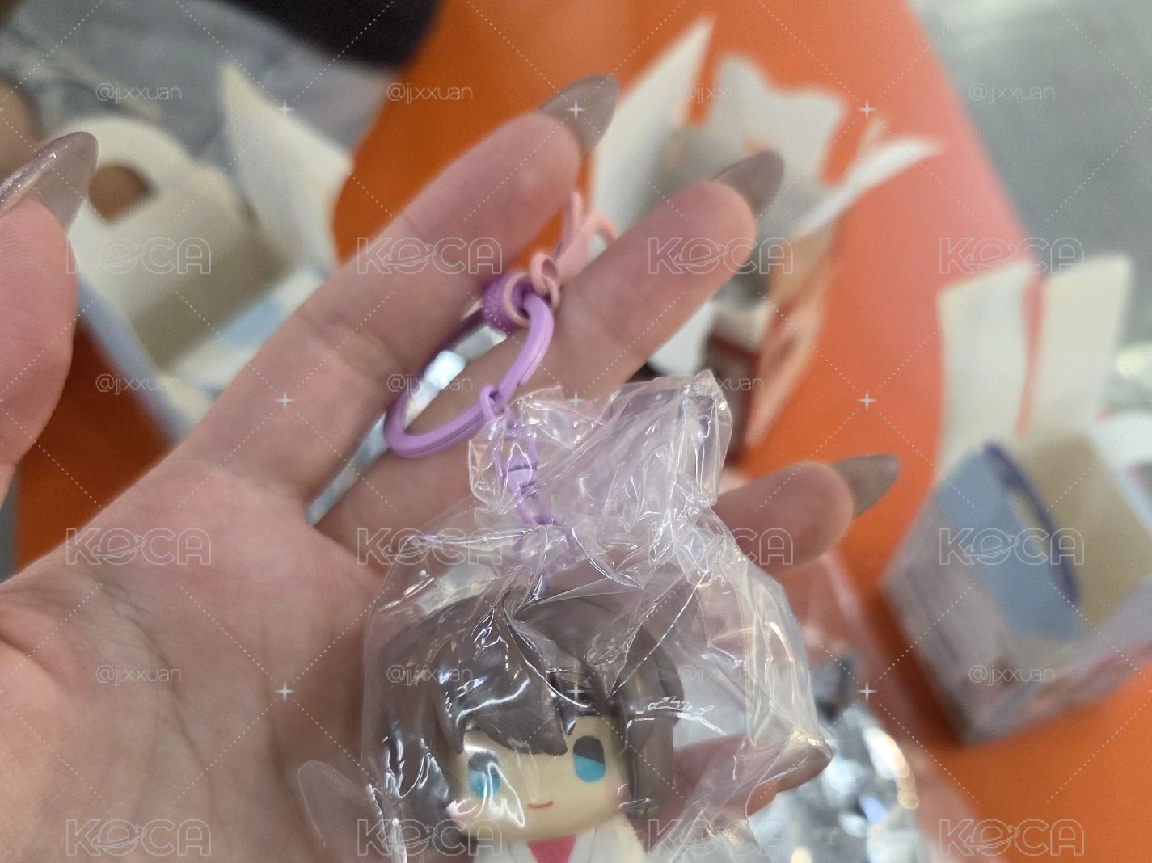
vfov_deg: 44.6
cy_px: 594
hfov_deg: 58.4
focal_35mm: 31
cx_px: 576
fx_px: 1031
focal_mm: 5.4
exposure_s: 1/120
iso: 500
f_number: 1.8
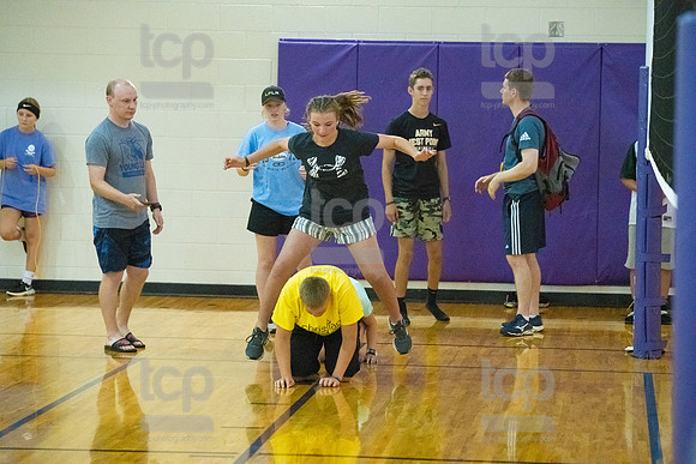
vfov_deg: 9.5
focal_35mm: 145
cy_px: 232
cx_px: 348
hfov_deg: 14.2
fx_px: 2804
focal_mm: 145
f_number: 4.5
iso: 6400
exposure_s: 1/640
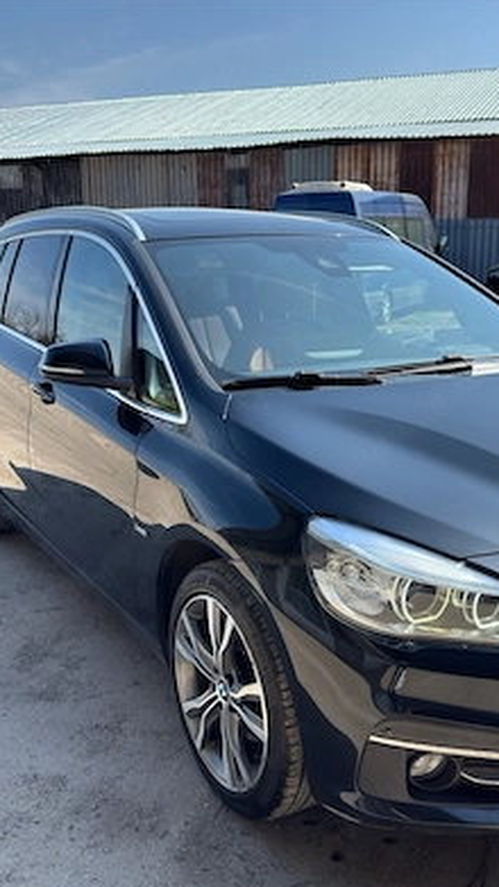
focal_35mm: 39
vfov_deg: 51.6
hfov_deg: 30.4
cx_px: 281
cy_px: 449
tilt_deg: -12.7
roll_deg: +1.5
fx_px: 917
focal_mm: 6.76
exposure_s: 1/3058
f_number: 1.78
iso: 100
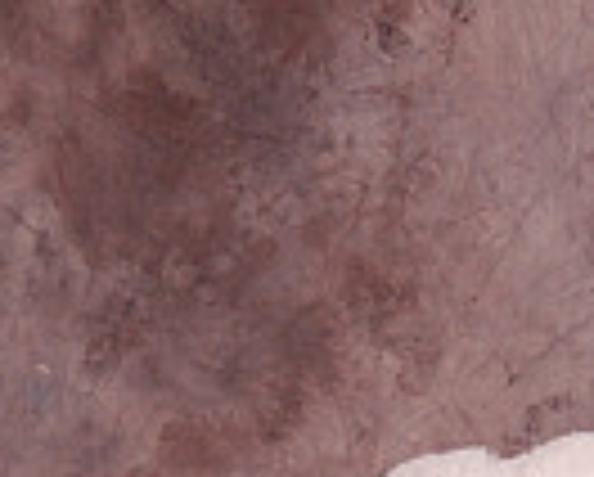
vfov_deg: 4.0
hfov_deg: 5.0
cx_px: 662
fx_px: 6726
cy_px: 1138
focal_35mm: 382
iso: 400
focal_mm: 62
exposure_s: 1/200
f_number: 5.6
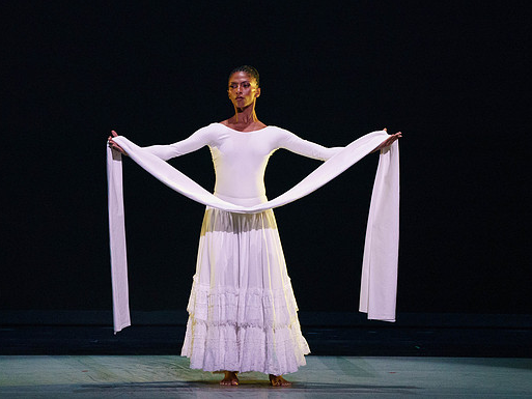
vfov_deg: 3.0
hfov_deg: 4.0
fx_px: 7548
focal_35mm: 491
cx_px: 251
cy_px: 162
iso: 8000
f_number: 6.3
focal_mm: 352
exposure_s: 1/400
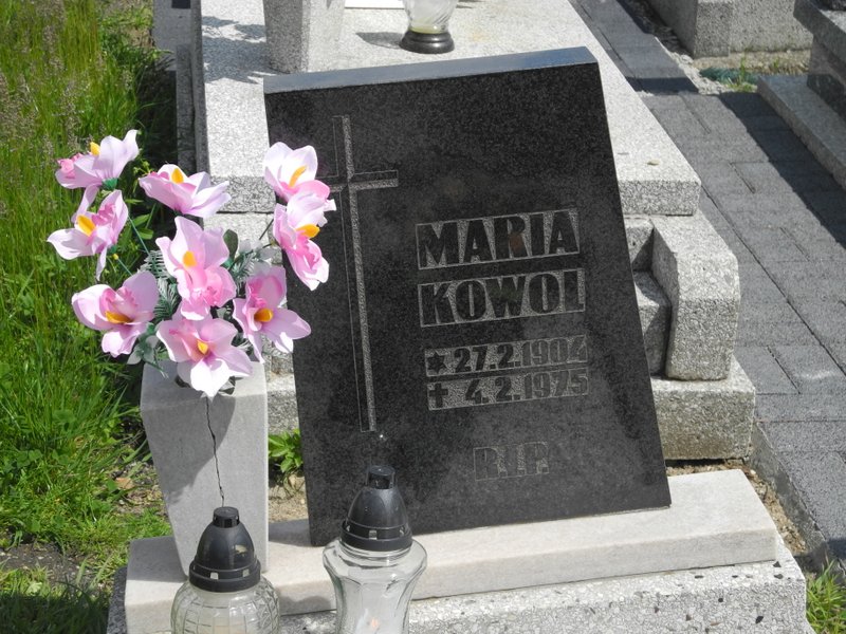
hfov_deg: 25.7
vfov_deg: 19.4
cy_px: 317
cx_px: 423
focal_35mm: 76
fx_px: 1857
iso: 100
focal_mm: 16.3
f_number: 4
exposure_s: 1/1000
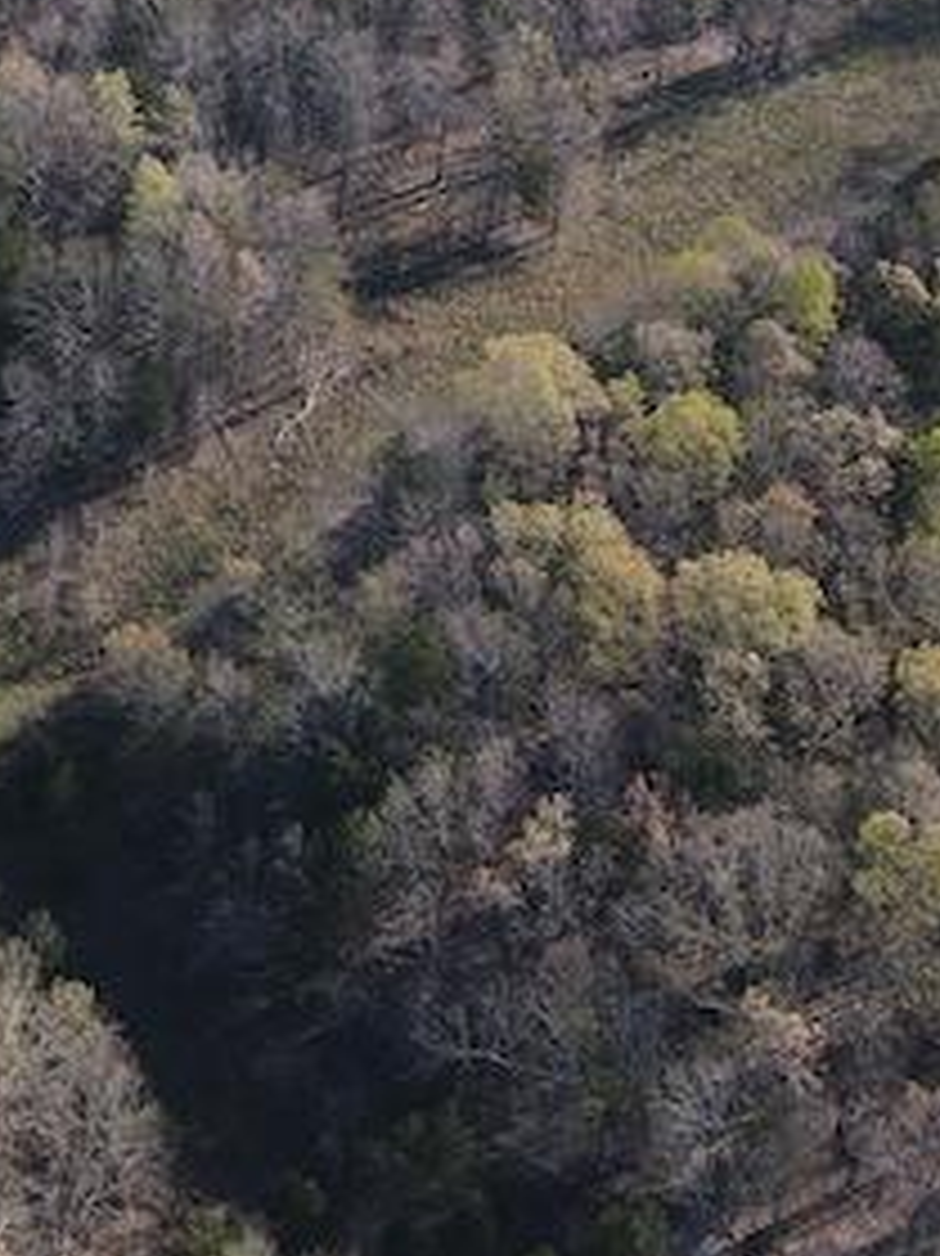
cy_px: -329
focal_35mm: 86
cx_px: -652
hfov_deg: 15.2
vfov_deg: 20.9
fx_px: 3116
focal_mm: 4.5
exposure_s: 1/20
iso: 100
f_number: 2.8
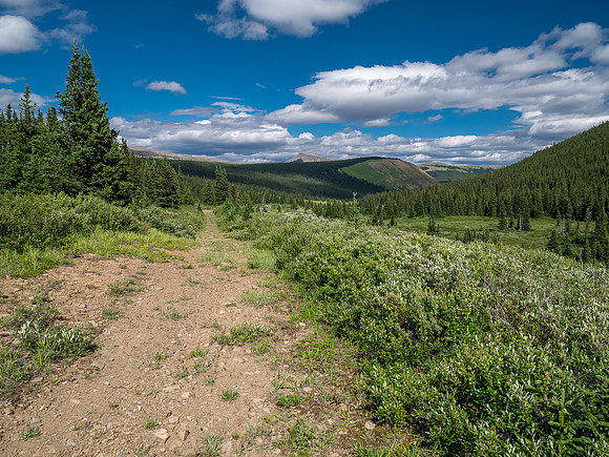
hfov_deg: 71.6
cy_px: 228
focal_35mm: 24
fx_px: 422
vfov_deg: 56.8
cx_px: 304
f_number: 8
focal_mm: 12
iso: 200
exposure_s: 1/250
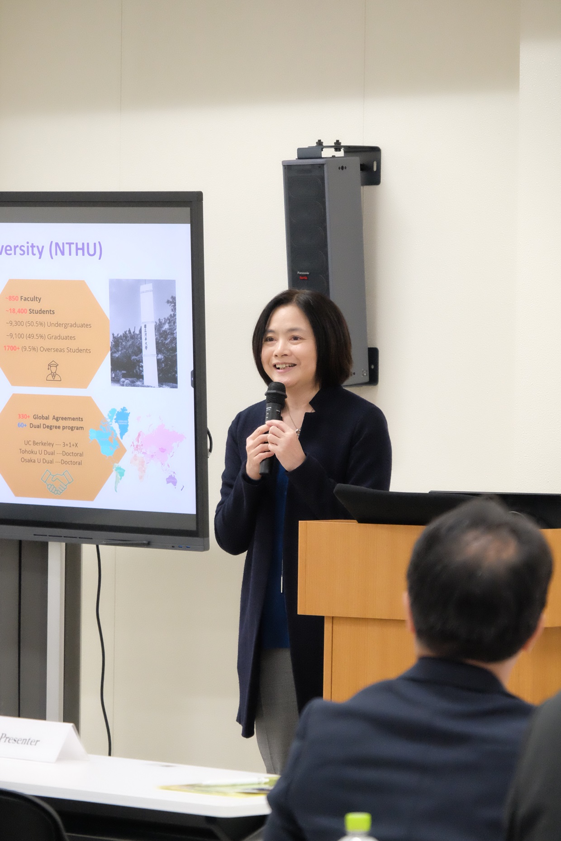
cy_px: 420
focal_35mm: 165
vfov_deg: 12.5
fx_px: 3857
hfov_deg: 8.3
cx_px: 280
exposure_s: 1/180
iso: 6400
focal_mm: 110
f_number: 5.6
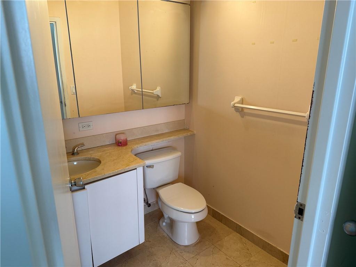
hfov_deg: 71.6
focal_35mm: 24
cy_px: 134
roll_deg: -0.1
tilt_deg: -15.5
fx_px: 247
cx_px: 178
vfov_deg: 56.8
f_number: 1.78
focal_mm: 6.76
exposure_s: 1/121
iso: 125
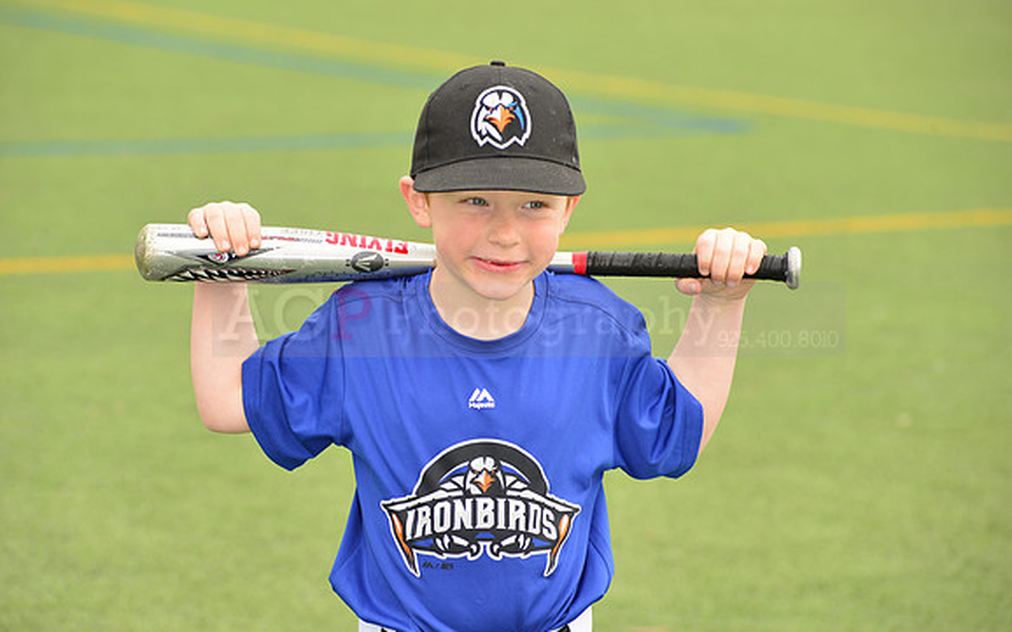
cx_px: 506
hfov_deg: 12.0
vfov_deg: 7.5
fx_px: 4798
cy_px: 305
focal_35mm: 174
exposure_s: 1/200
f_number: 8
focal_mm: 170
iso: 250
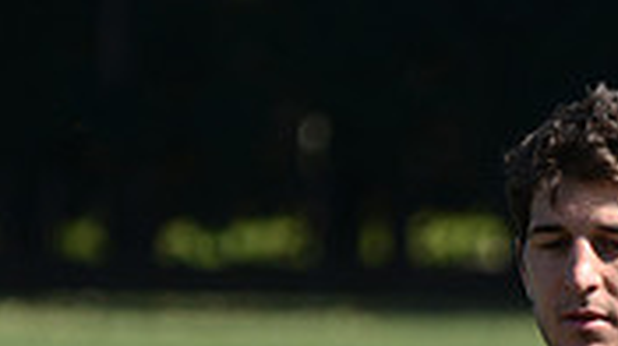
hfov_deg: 3.7
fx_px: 9674
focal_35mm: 591
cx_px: 625
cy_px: 669
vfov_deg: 2.0
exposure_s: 1/1000
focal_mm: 170
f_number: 4
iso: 250
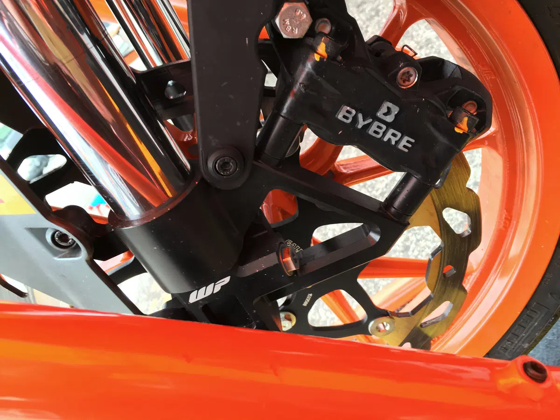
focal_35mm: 29
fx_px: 469
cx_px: 280
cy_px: 210
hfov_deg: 61.7
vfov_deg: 48.2
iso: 25
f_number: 2.2
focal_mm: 4.15
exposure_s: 1/33
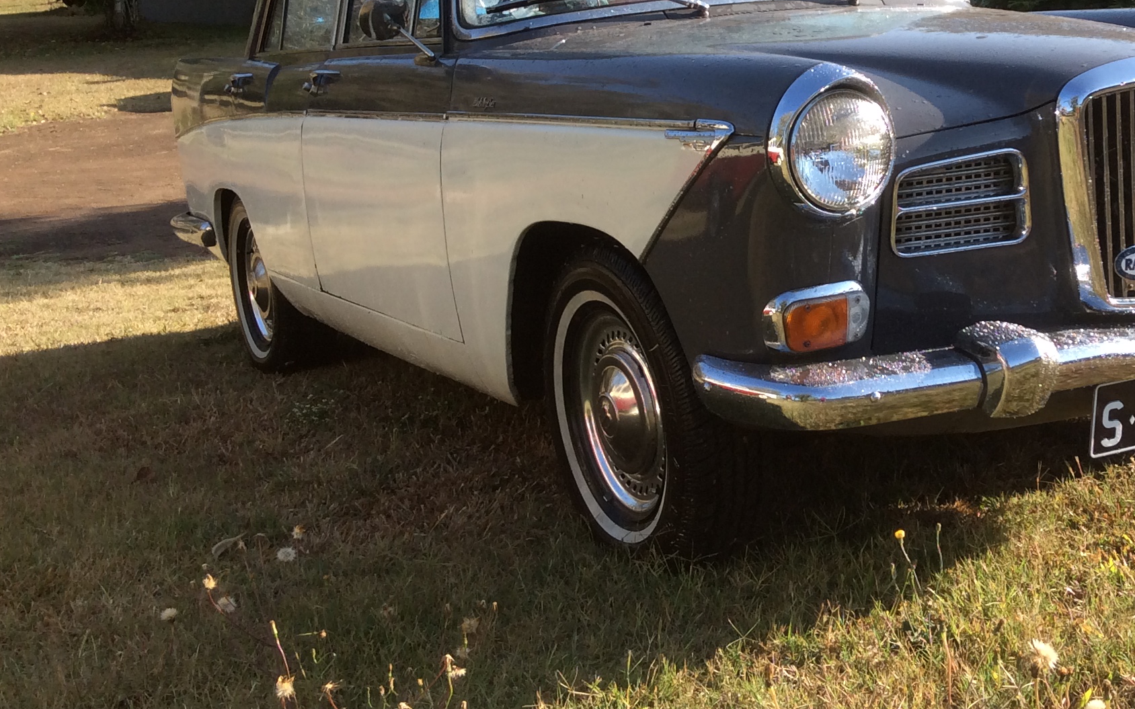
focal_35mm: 52
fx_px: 1608
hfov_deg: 38.2
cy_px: 237
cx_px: 801
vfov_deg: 24.7
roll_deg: +1.5
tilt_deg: -9.5
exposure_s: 1/469
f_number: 2.4
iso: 32
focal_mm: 3.3
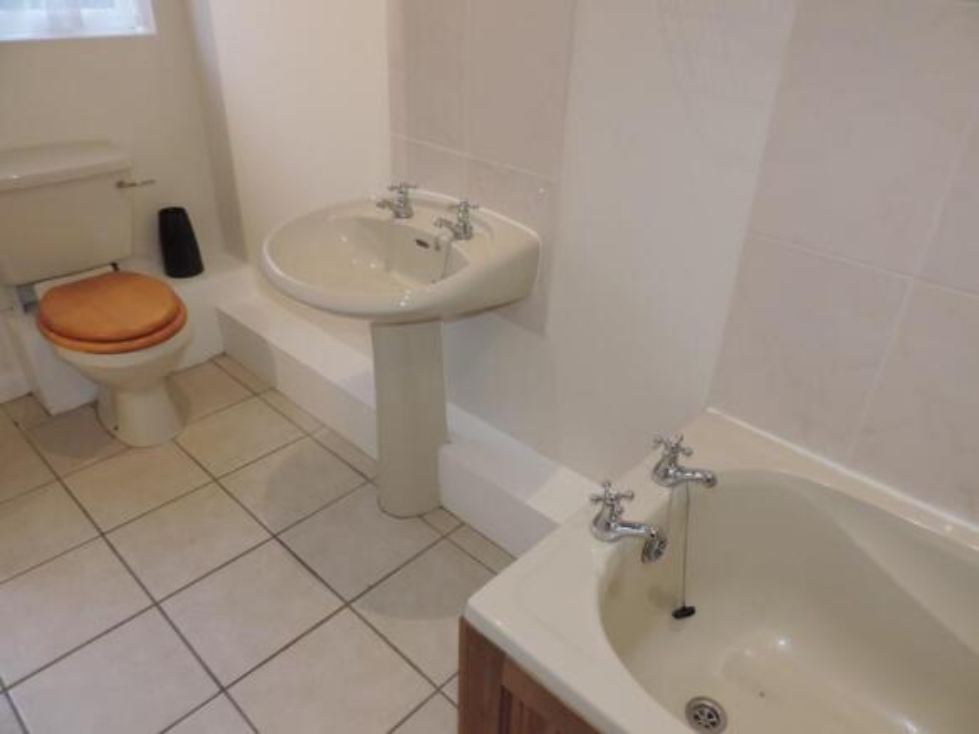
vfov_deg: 56.8
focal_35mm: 24
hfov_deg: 71.6
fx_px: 679
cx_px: 490
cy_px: 367
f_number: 3
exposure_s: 1/40
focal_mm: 4.3
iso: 280
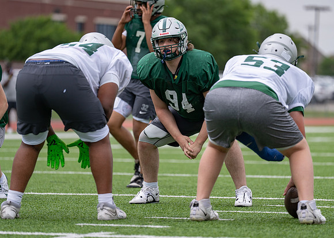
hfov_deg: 9.4
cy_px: 119
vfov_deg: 6.7
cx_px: 173
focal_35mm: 215
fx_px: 2039
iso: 160
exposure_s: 1/2500
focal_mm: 194
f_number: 2.8
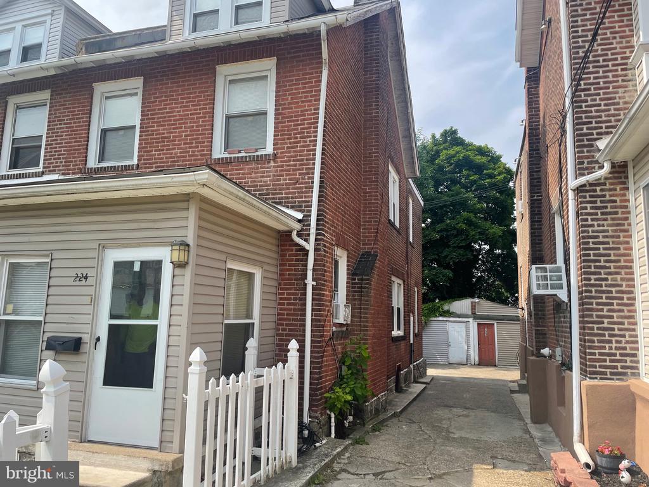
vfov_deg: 53.1
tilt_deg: +8.6
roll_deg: -1.7
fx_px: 487
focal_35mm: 26
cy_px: 244
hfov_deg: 67.3
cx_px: 324
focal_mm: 4.2
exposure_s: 1/1770
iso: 32
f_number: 1.6
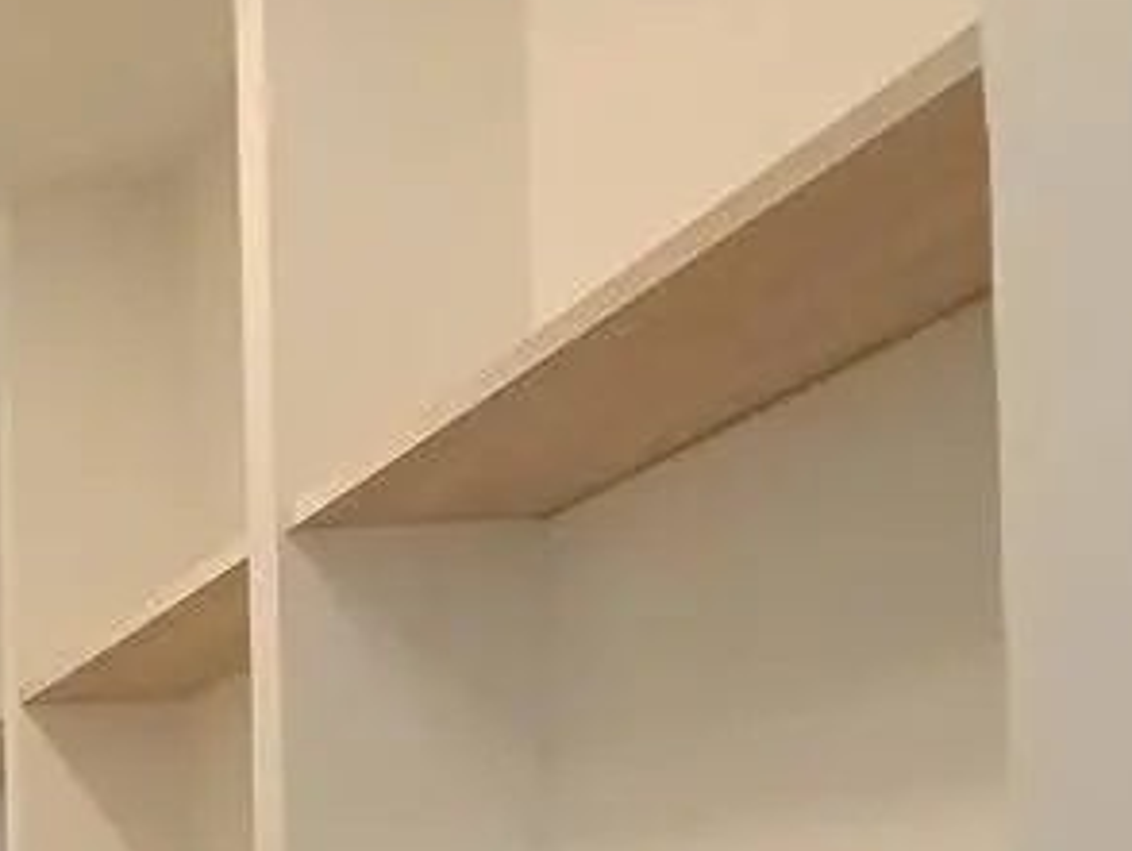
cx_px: -705
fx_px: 1669
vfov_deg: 25.7
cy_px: 1013
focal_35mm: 51
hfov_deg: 24.8
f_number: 2.2
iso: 320
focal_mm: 1.65
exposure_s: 1/33.3
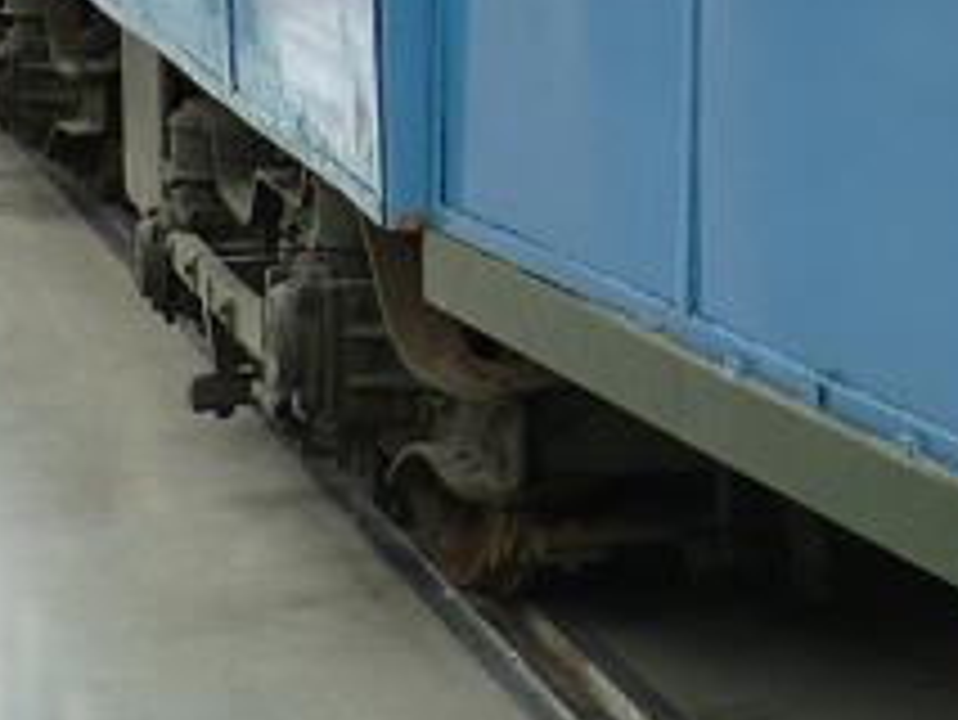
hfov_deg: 13.9
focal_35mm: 135
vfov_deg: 10.6
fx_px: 3738
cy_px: -405
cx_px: 1309
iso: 80
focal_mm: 6
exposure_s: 1/80
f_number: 2.8
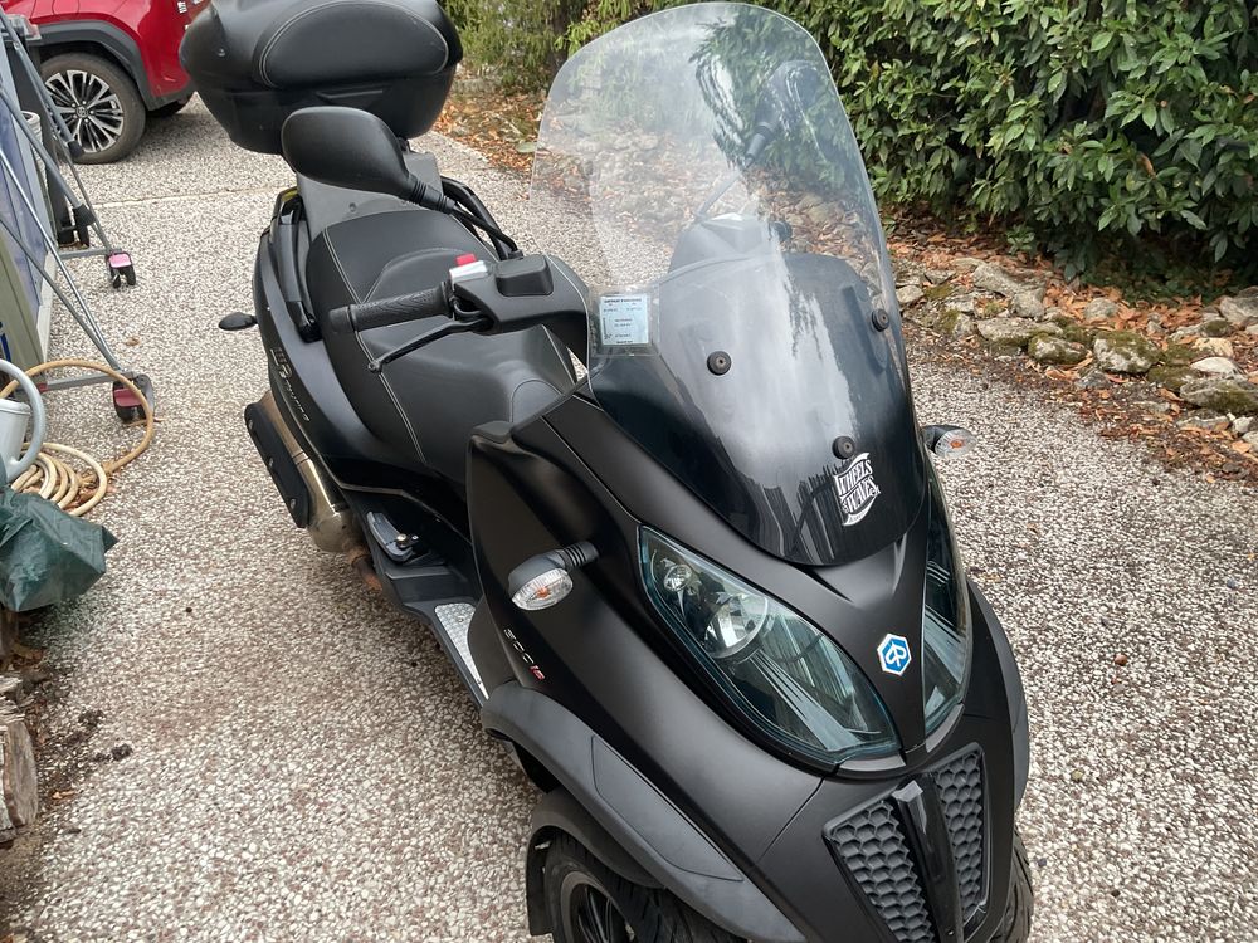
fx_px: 1054
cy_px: 472
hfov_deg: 61.7
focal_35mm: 29
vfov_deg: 48.2
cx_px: 629
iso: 32
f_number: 1.8
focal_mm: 3
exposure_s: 1/120
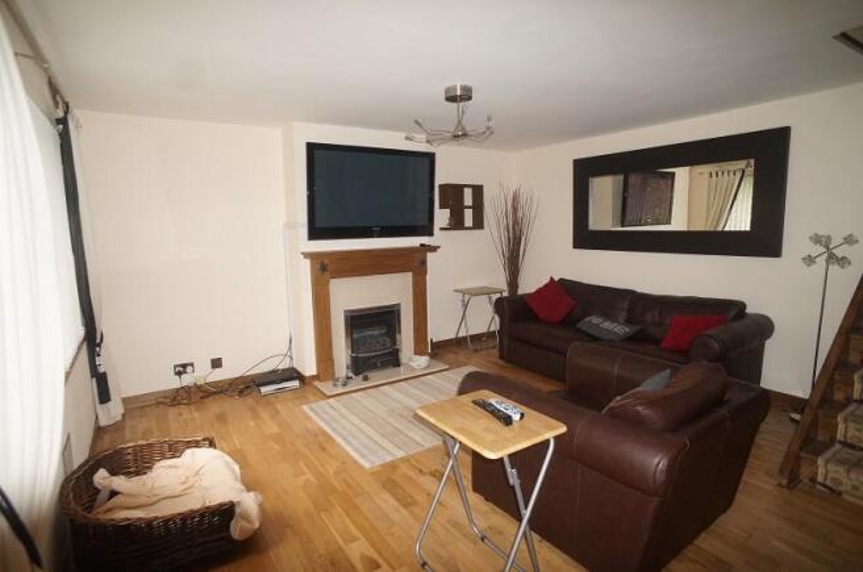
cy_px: 286
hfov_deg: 73.8
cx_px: 432
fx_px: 574
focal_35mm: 24
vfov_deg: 53.0
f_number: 4
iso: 800
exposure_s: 1/60
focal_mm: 16
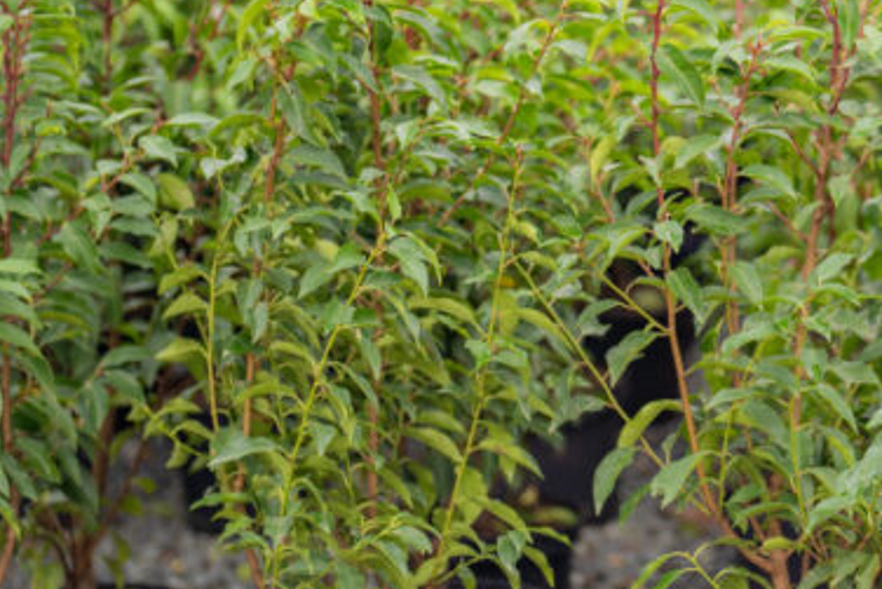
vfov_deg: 10.1
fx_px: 3333
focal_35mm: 136
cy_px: 224
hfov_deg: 14.9
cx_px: 844
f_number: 1.2
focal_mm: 50
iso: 100
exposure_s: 1/320
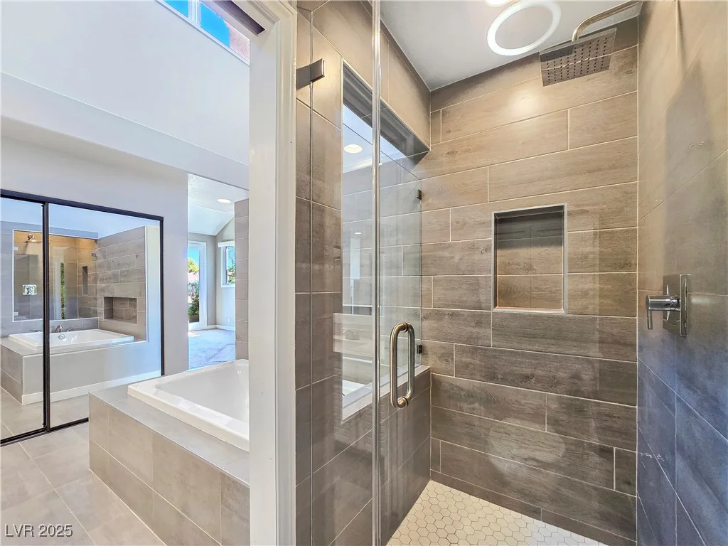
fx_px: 273
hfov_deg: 106.2
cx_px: 364
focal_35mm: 13
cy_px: 273
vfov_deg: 89.9
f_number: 2.2
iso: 200
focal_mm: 2.2
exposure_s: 1/60
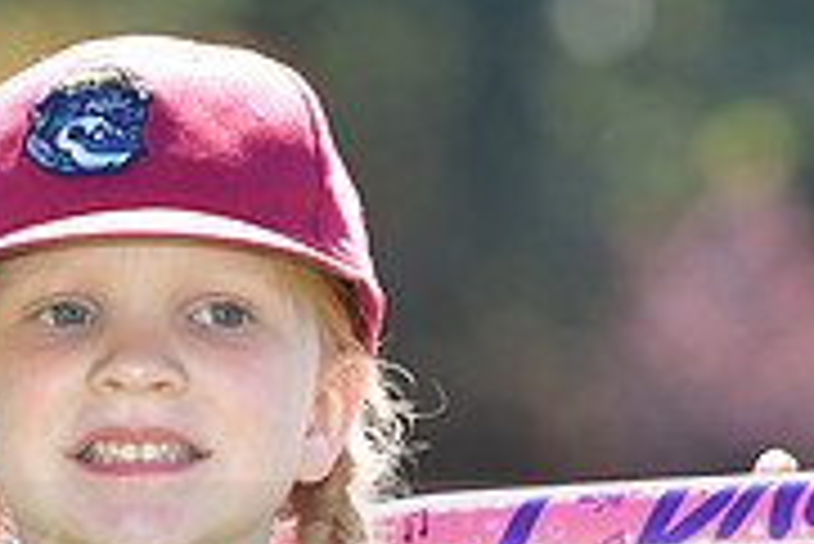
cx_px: 90
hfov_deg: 3.2
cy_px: 542
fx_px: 14700
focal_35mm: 650
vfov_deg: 2.1
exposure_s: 1/1250
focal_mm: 135
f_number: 4.5
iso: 400
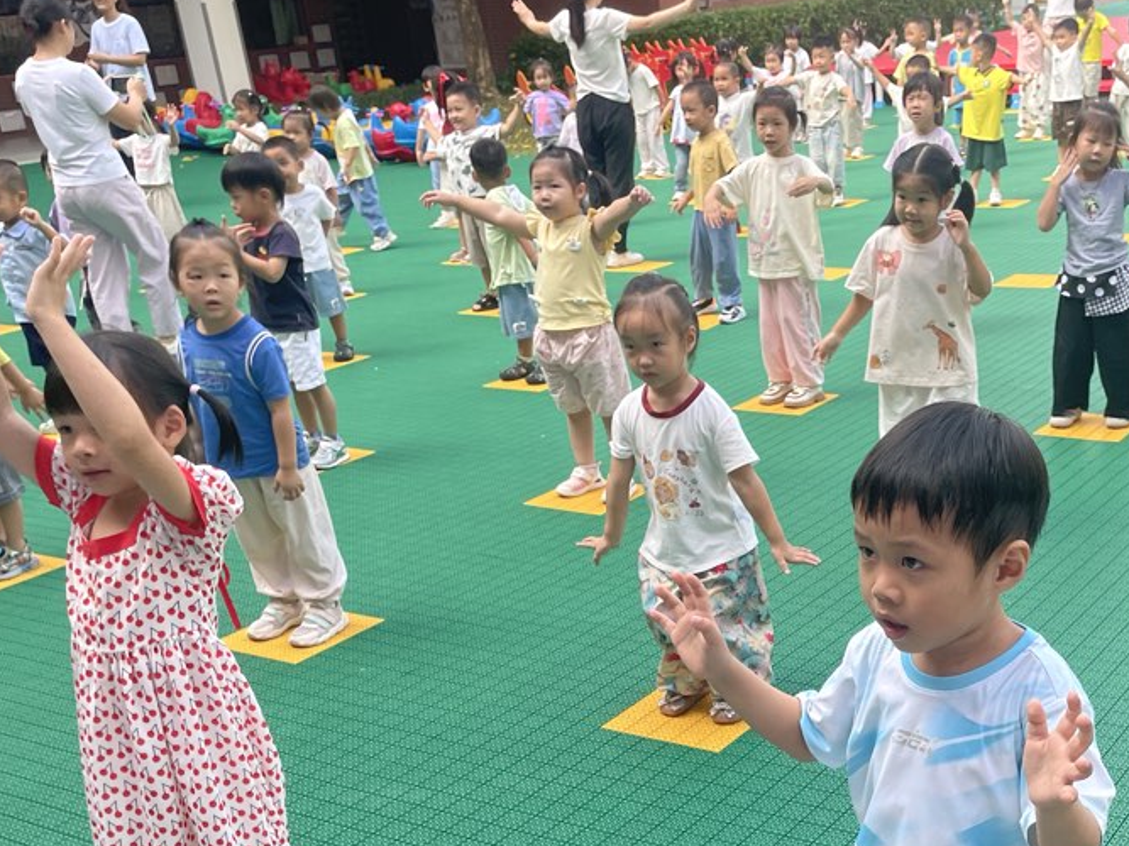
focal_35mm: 46
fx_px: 1500
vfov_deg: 30.4
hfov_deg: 40.3
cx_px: 821
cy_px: 722
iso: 32
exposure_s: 1/384
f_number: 1.6
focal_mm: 4.2
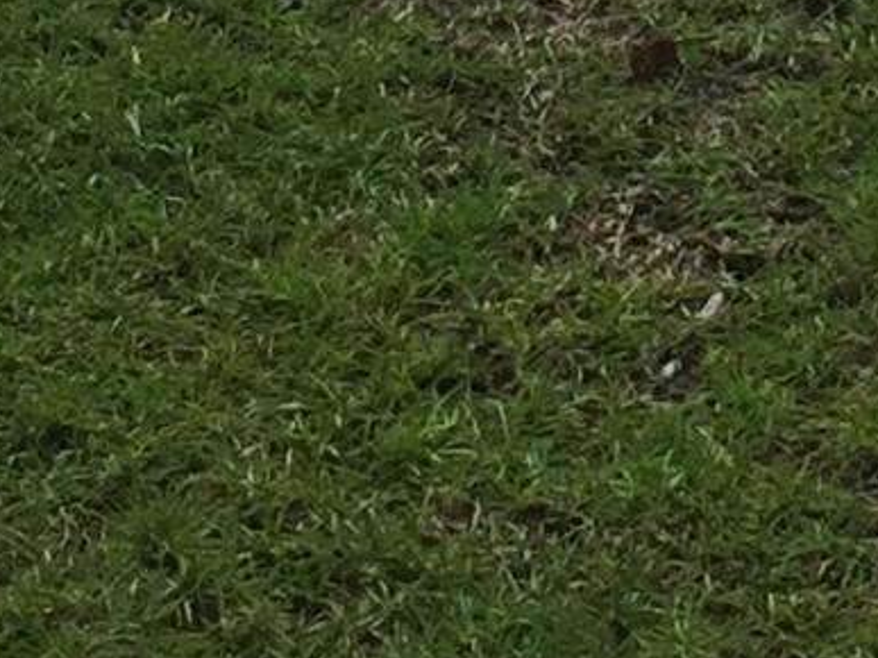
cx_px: 991
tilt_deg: -9.8
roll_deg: -1.8
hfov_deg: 8.7
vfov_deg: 6.3
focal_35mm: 225
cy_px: -1016
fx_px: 5705
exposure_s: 1/2198
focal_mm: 4.15
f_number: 2.2
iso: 32
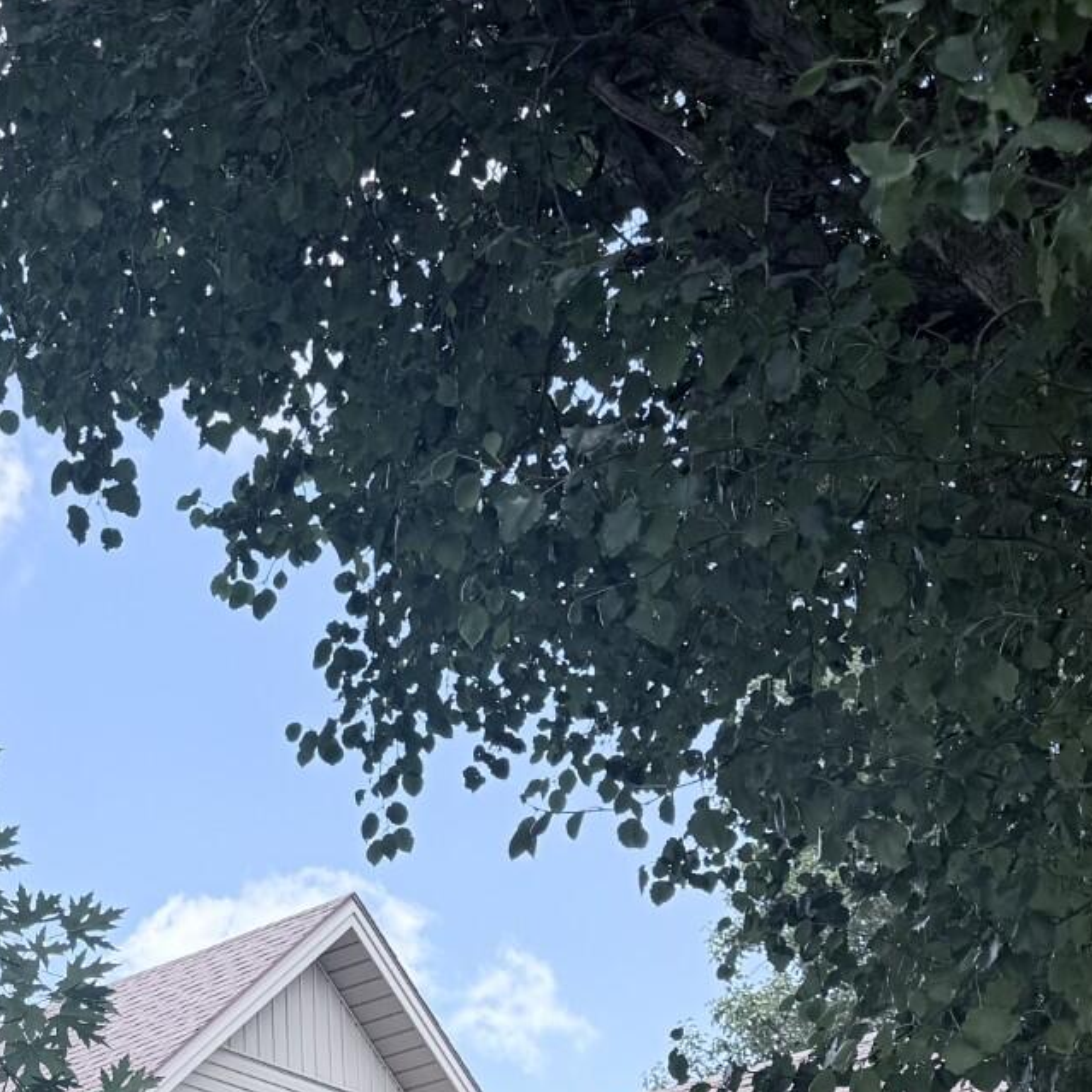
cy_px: 1271
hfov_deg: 24.1
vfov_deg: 23.4
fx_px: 2427
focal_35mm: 68
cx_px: -34
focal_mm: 6.76
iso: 100
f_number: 1.78
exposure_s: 1/920
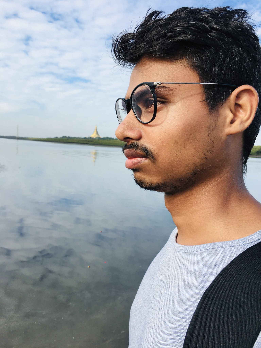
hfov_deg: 48.2
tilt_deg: -3.9
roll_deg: -4.7
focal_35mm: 29
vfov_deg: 61.7
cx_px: 130
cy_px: 174
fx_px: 292
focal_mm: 4.15
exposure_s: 1/705
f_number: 2.2
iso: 25
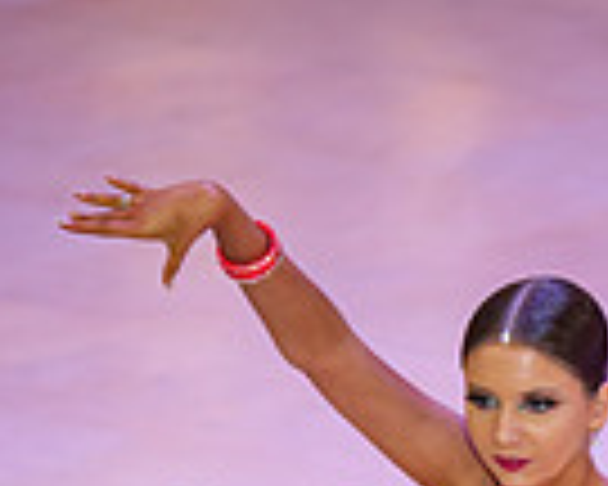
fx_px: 11229
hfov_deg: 3.1
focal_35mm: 624
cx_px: 651
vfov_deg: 2.5
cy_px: 828
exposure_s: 1/250
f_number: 2.8
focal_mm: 200
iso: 1600
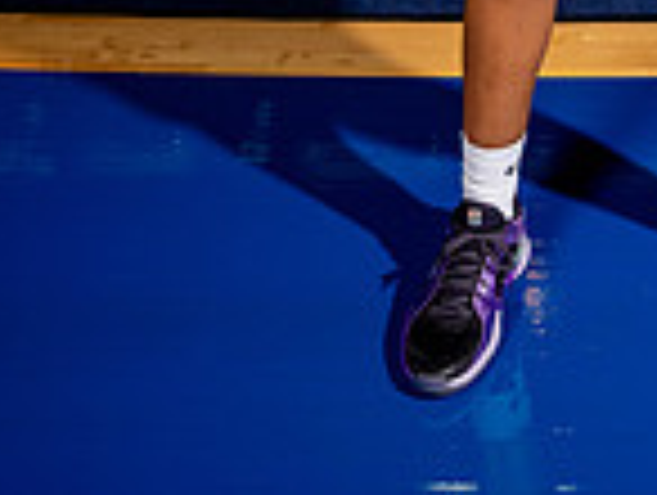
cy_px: -513
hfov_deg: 26.6
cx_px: 567
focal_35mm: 71
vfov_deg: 15.9
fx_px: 1350
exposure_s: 1/125
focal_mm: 24
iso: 250
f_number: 7.1
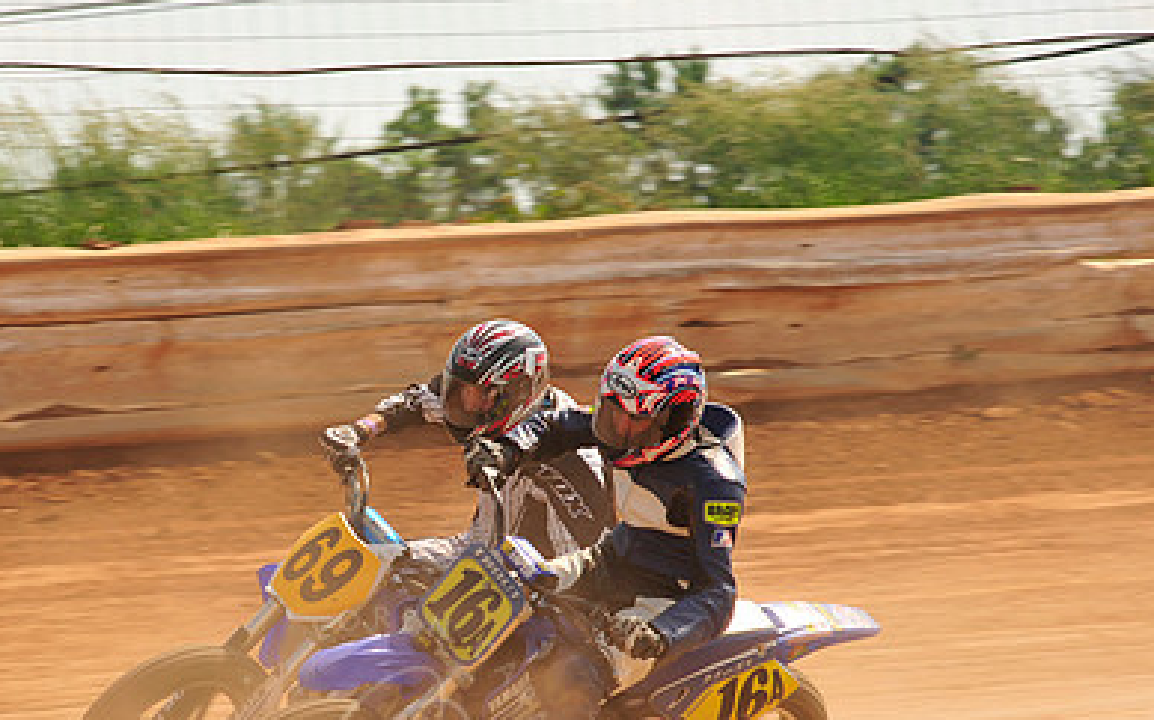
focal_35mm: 259
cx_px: 381
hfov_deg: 8.1
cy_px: 512
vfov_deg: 5.1
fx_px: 8141
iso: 200
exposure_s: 1/400
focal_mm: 170
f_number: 9
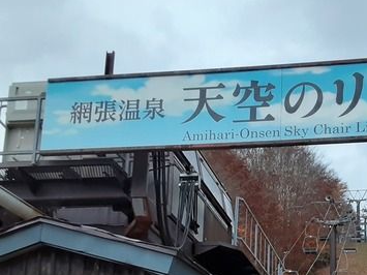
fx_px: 657
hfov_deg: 30.3
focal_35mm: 62
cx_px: 305
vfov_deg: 22.7
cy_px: 272
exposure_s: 1/50
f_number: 1.9
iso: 100
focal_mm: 2.91
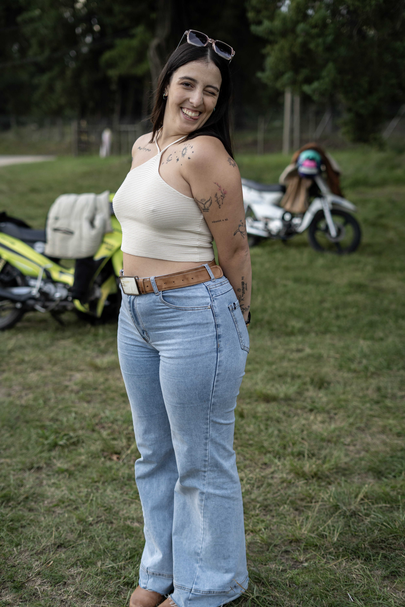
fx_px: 844
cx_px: 202
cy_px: 304
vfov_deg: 39.6
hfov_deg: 27.0
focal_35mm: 50
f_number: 2.5
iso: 400
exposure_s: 1/100
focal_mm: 50
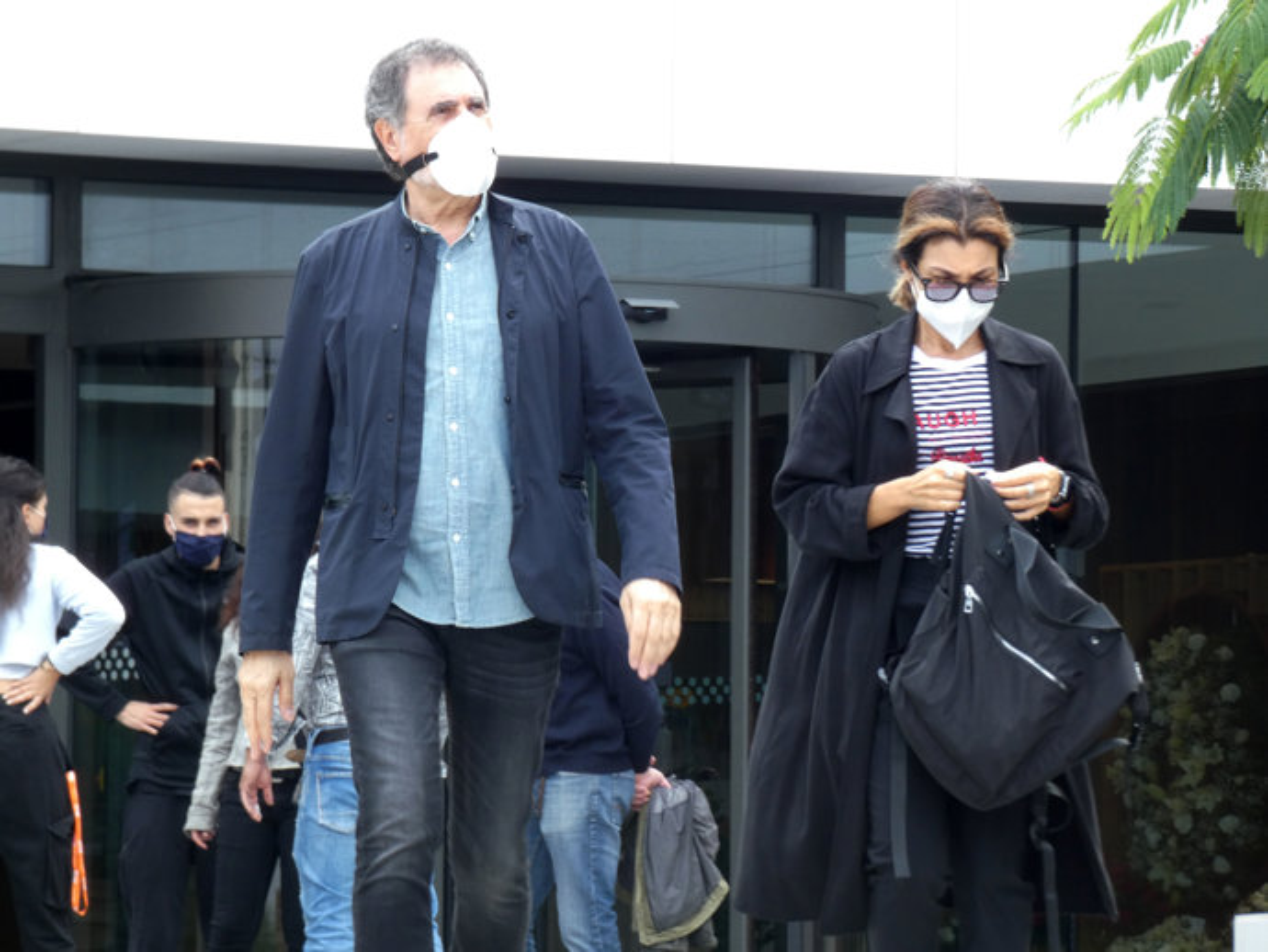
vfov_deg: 5.1
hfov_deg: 6.8
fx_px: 10663
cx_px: 634
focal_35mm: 291
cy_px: 476
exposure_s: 1/80
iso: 160
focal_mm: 52.2
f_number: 5.5
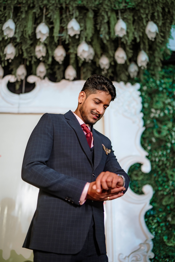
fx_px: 255
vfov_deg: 54.4
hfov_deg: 37.9
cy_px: 131
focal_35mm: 35
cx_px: 88
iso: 640
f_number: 1.4
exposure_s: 1/250
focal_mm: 35
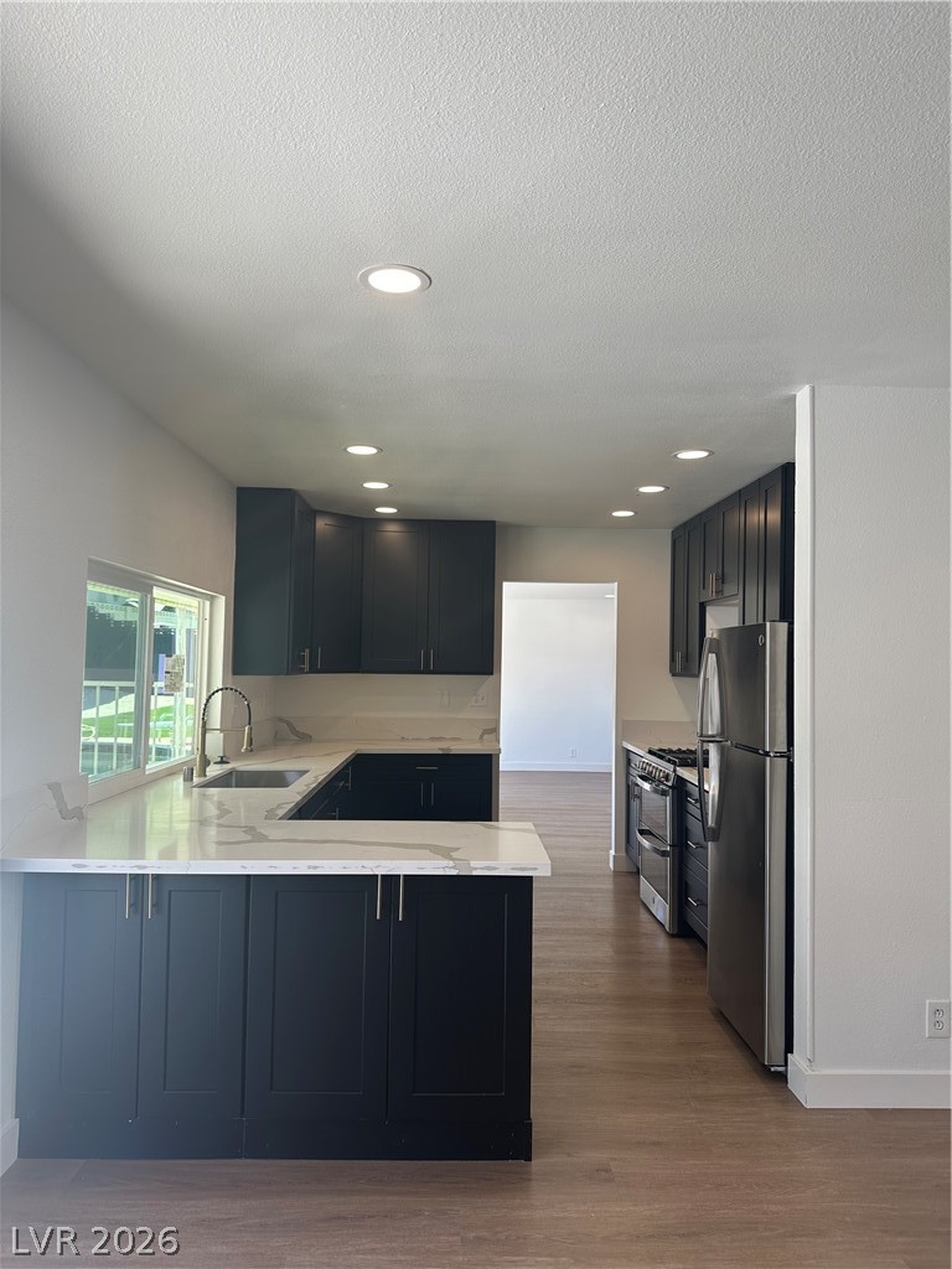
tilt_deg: +1.9
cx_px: 476
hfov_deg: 56.8
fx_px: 880
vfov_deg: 71.6
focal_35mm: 24
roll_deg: -1.4
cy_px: 634
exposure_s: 1/183
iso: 64
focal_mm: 6.86
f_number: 1.78
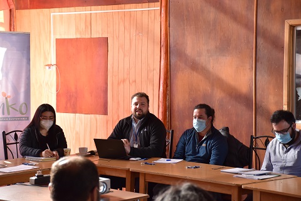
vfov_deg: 15.2
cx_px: 150
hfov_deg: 22.6
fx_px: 752
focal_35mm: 90
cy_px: 100
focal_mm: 60
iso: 500
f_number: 5
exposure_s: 1/60
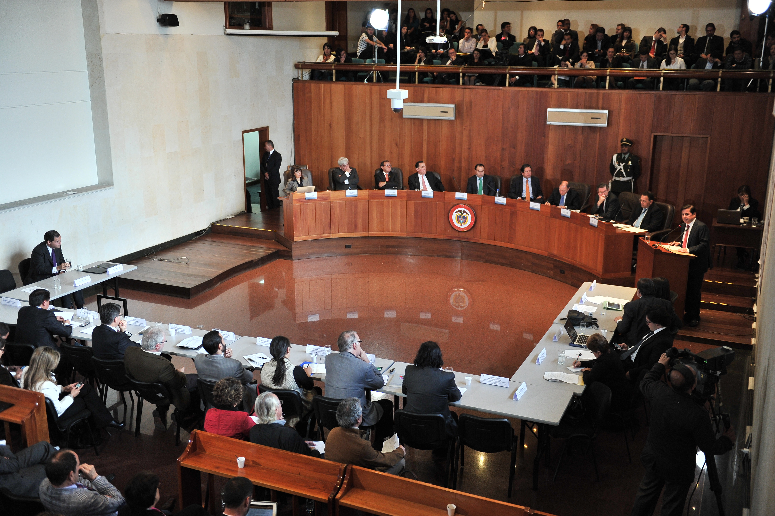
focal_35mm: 38
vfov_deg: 35.0
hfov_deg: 50.7
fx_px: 818
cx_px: 388
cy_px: 258
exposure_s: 1/320
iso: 1600
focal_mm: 38
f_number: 2.8
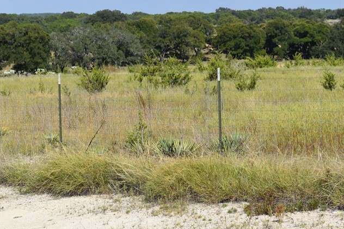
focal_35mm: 142
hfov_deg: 14.5
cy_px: 61
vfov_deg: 9.7
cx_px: 174
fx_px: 1355
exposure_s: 1/320
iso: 100
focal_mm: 55
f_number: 9
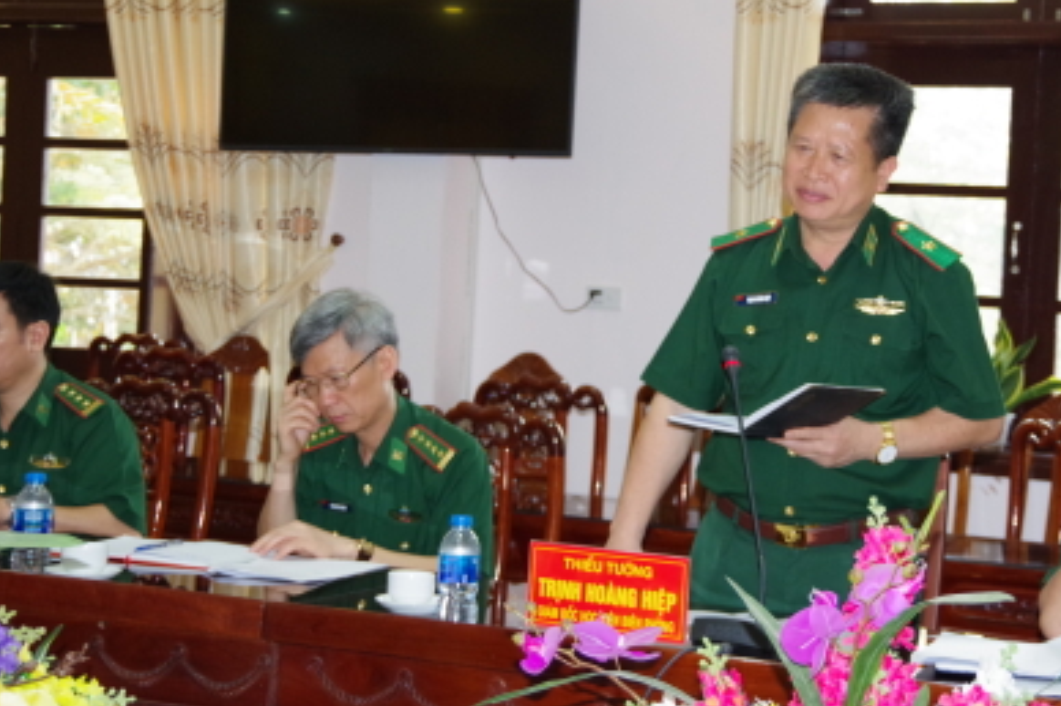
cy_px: 257
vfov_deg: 16.0
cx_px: 637
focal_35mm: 85
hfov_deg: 23.9
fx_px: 2503
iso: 1600
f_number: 4.5
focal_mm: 40
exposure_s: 1/160
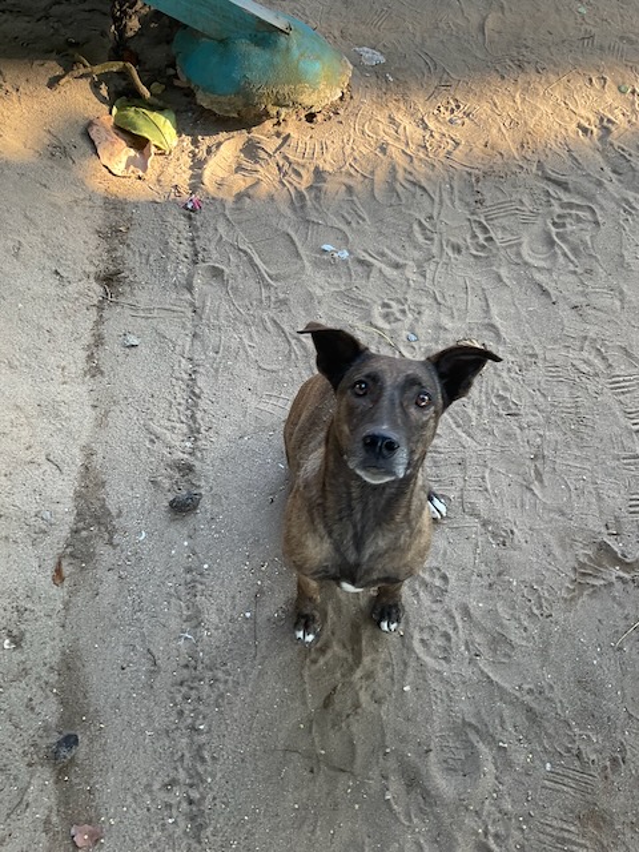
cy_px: 426
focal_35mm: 29
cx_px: 320
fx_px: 714
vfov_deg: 61.7
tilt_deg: -60.7
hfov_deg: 48.2
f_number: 1.8
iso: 40
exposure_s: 1/60
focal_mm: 3
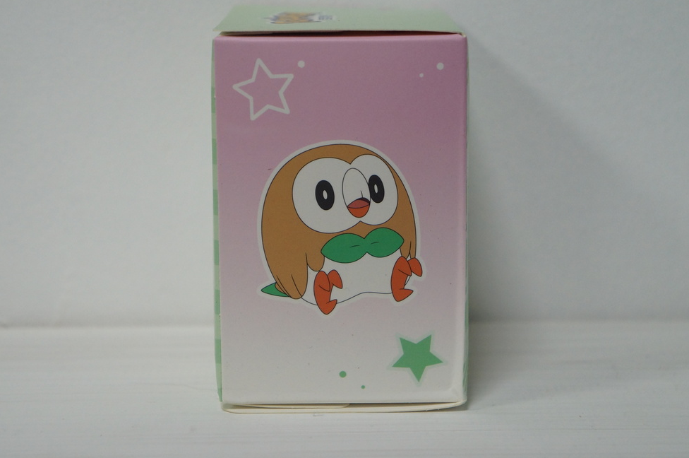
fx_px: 1615
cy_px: 224
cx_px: 340
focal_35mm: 85
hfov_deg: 24.1
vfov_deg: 16.1
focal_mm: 55
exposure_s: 1/100
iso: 1600
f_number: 5.6
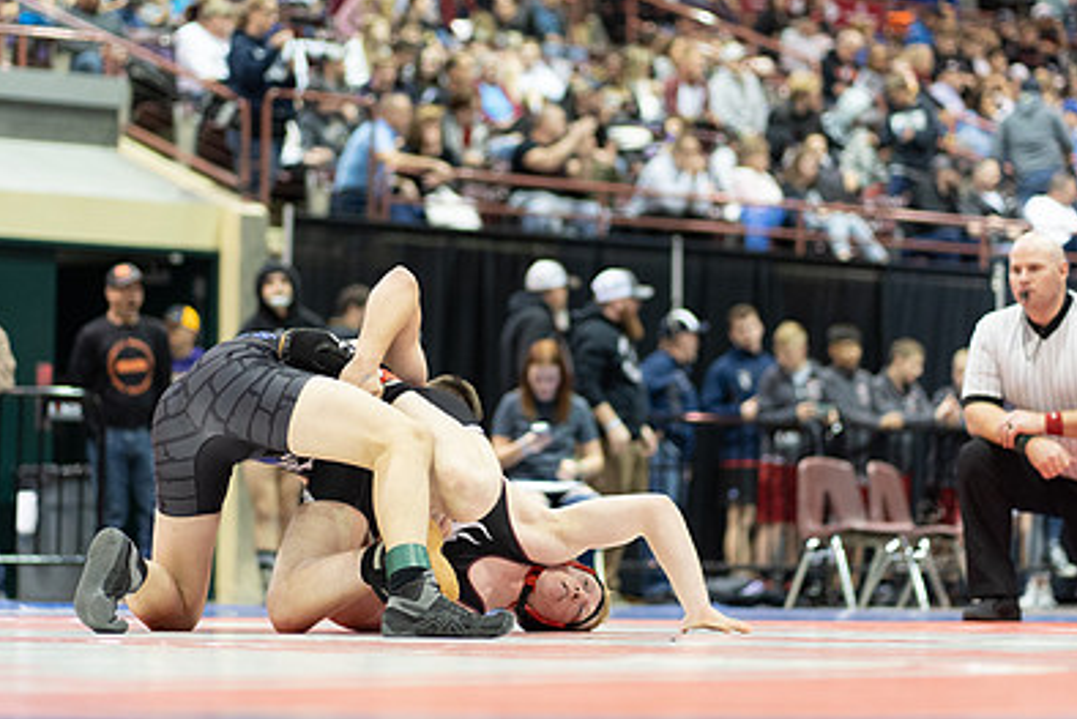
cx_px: 506
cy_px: 288
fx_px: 3741
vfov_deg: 11.0
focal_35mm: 125
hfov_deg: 16.4
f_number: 1.8
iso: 2500
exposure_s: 1/500
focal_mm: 85
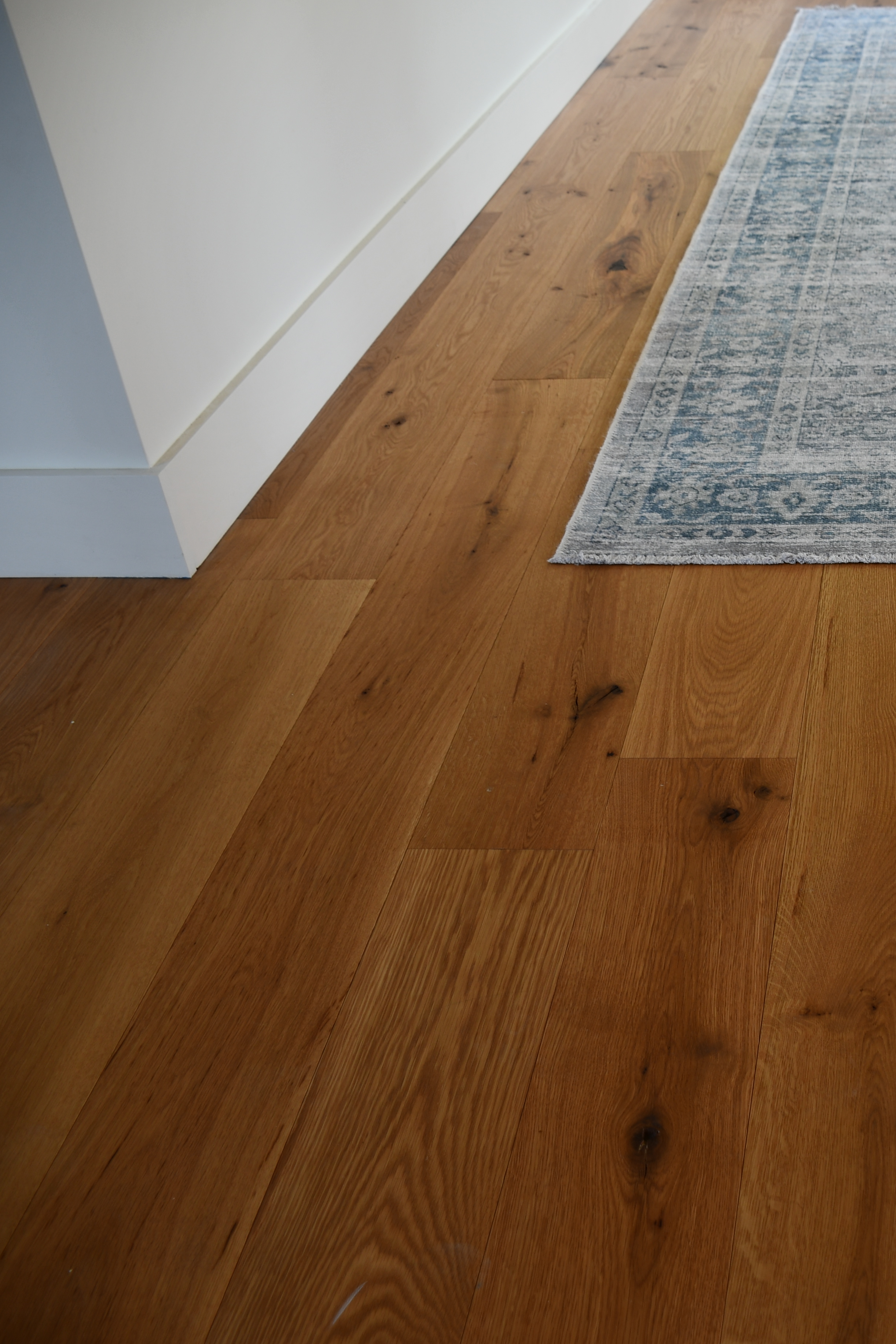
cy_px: 676
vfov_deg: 47.4
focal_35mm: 41
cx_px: 1006
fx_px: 1531
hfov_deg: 29.2
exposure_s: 1/20
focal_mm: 18
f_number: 3.5
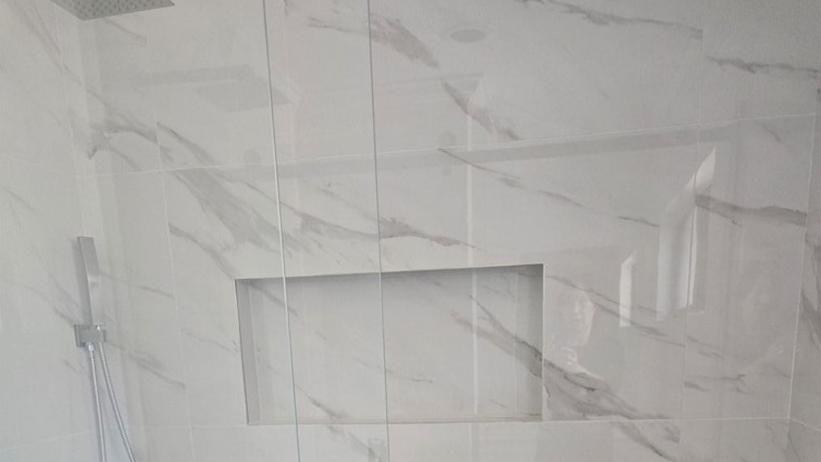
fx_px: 740
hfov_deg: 58.0
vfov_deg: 30.4
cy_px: 528
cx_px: 416
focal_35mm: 34
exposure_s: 1/120
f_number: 1.8
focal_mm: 5.4
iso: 800
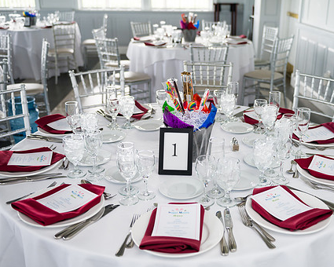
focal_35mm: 41
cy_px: 130
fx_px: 405
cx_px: 193
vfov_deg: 36.5
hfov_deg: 44.6
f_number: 3.2
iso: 200
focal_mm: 32
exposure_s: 1/200
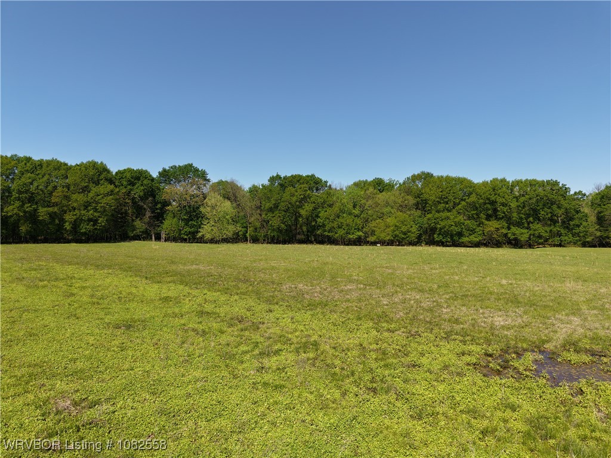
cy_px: 229
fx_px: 424
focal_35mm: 24
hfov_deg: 71.6
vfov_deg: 56.8
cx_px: 306
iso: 100
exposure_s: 1/3000
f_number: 1.8
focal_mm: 8.67
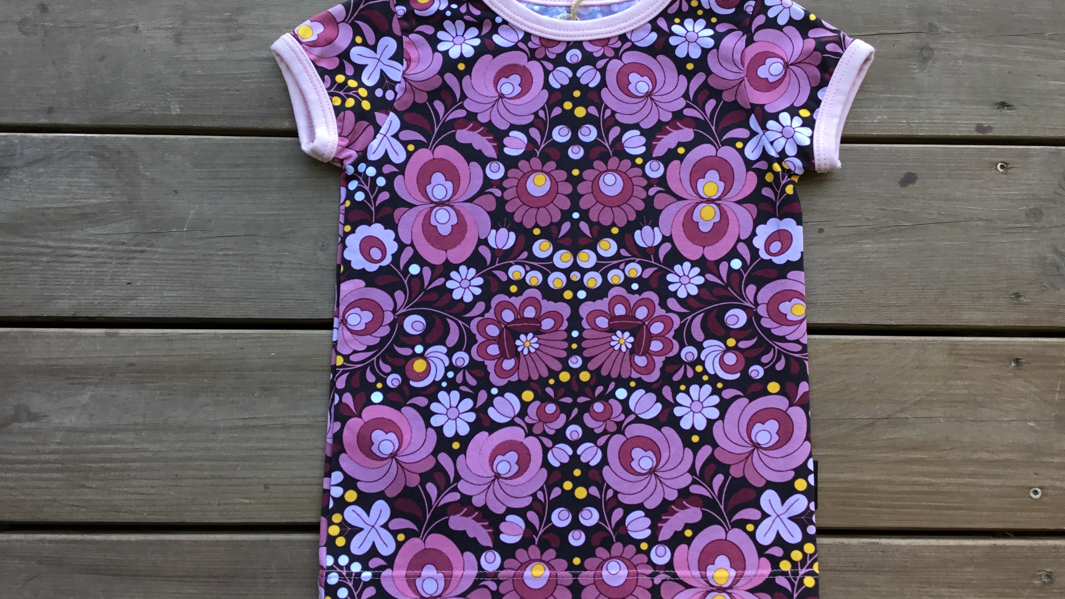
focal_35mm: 35
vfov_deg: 33.7
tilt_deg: -82.0
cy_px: 262
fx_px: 988
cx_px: 544
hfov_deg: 56.6
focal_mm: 3.3
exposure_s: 1/100
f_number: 2.4
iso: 40
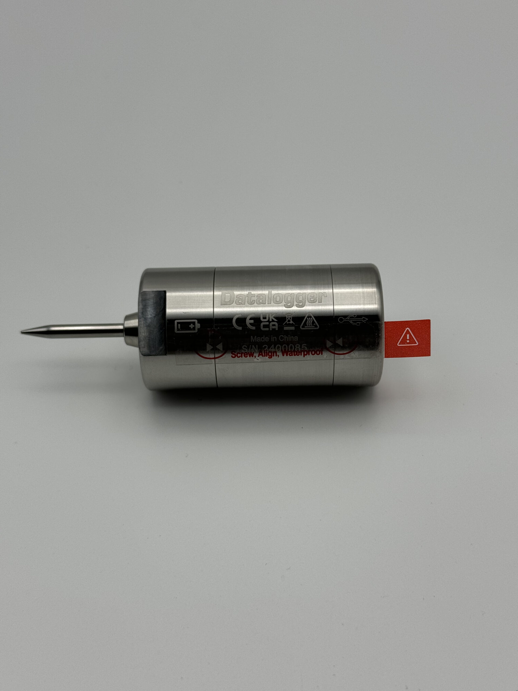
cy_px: 346
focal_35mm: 48
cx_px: 259
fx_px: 958
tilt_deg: -47.1
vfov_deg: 39.7
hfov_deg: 30.3
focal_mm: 6.76
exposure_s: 1/1770
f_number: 1.78
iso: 64
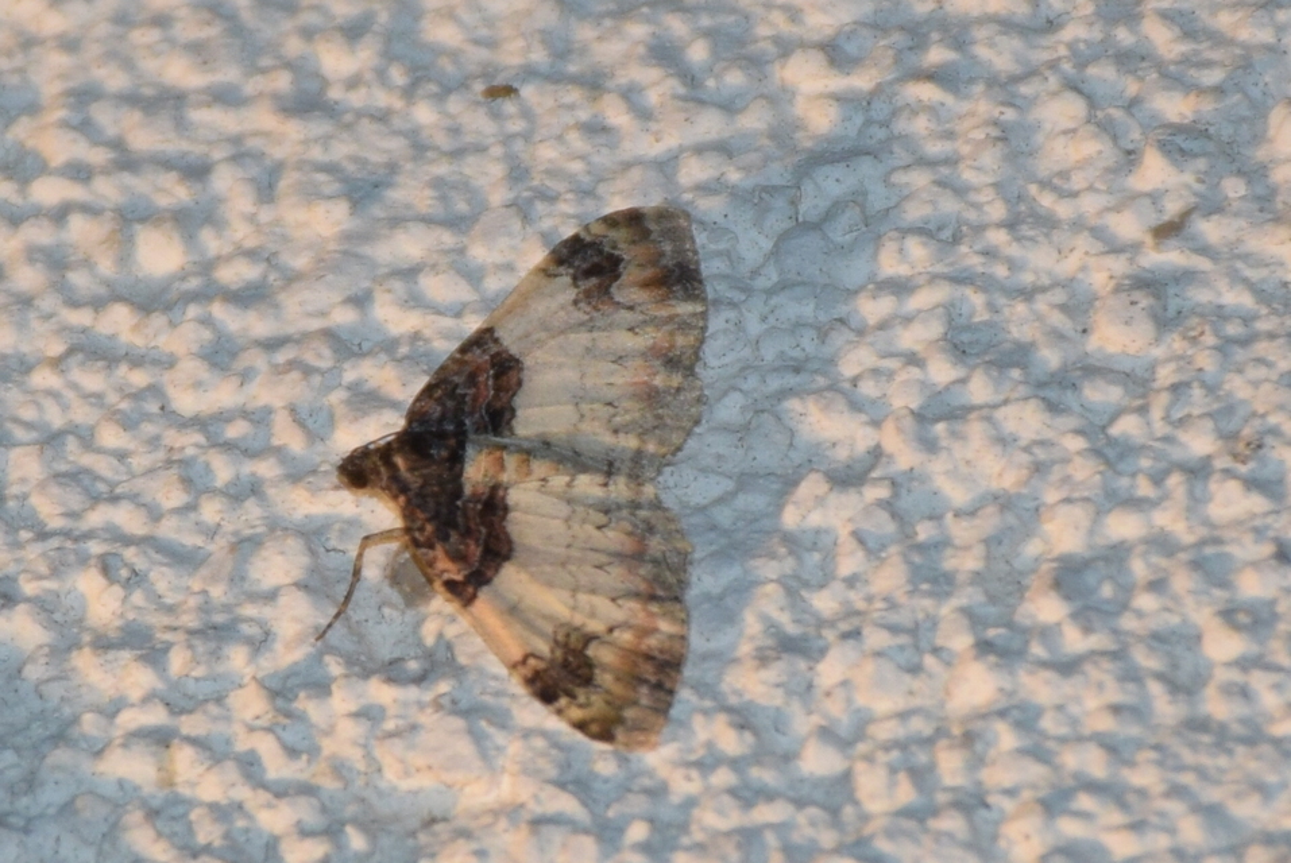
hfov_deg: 9.8
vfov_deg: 6.6
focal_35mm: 210
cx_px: 646
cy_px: 432
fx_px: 7538
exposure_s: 1/100
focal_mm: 140
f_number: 5.6
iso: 320
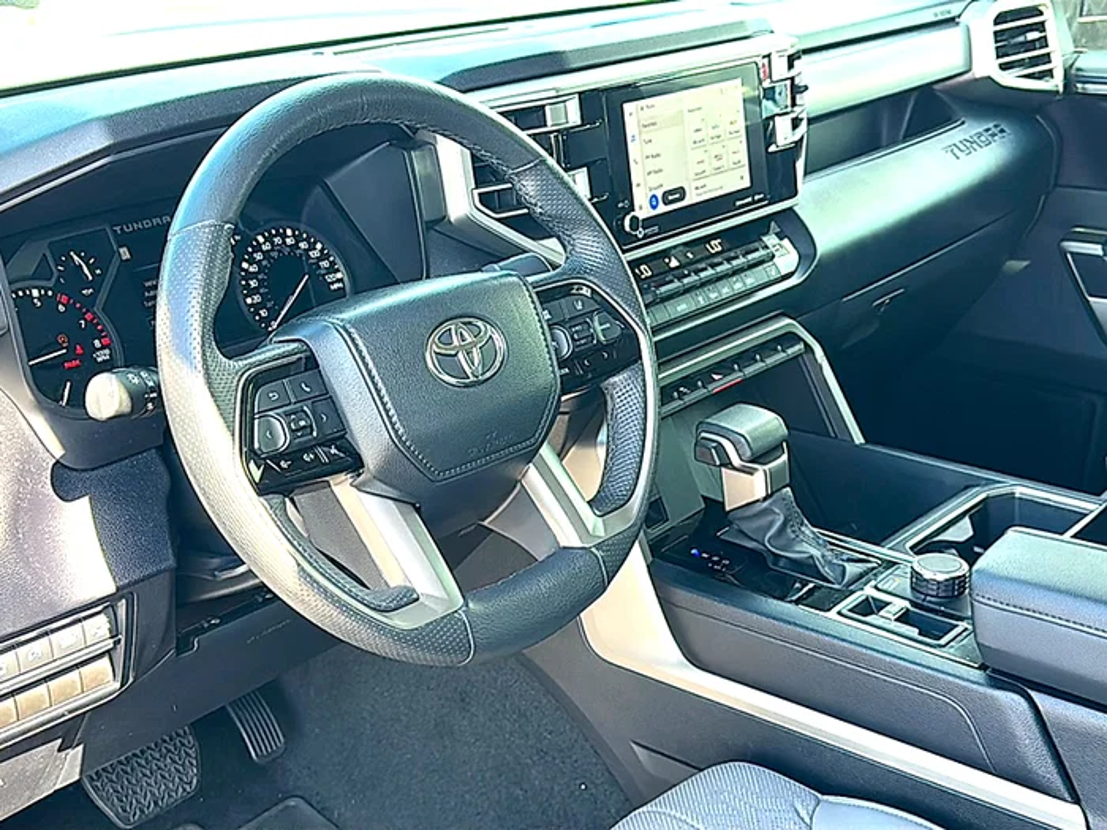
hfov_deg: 47.9
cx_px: 554
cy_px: 415
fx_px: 1247
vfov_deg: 36.8
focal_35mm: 39
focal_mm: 6.86
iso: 125
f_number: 1.78
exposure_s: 1/189
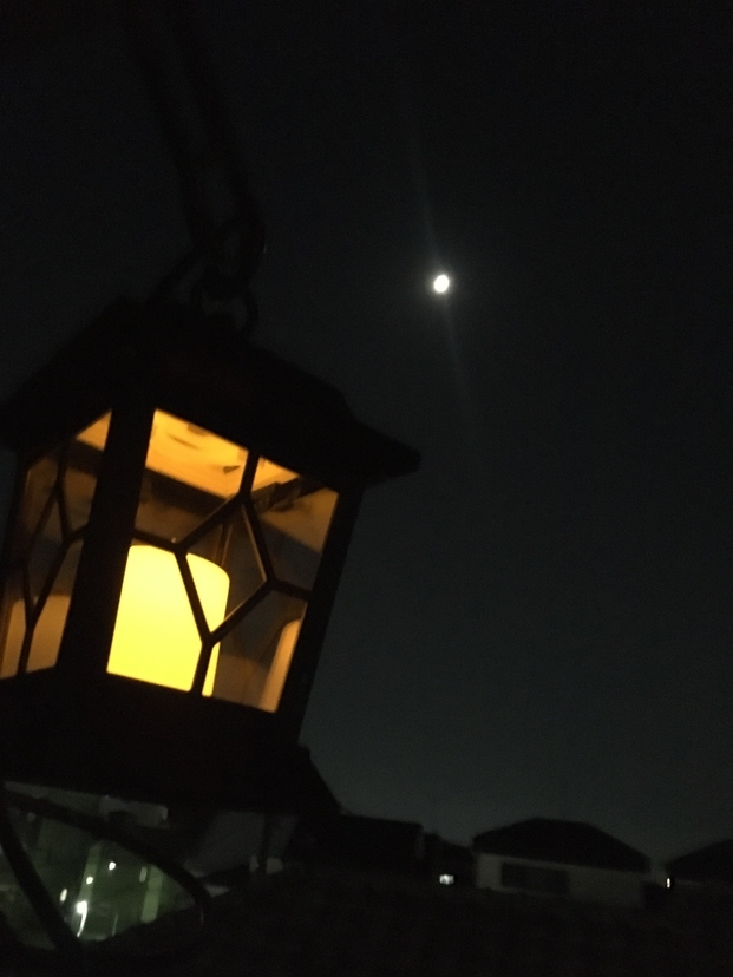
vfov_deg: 61.7
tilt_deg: +25.0
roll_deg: -6.8
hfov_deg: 48.2
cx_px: 366
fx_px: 819
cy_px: 488
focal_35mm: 29
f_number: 2.2
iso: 2000
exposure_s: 1/15
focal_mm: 4.15
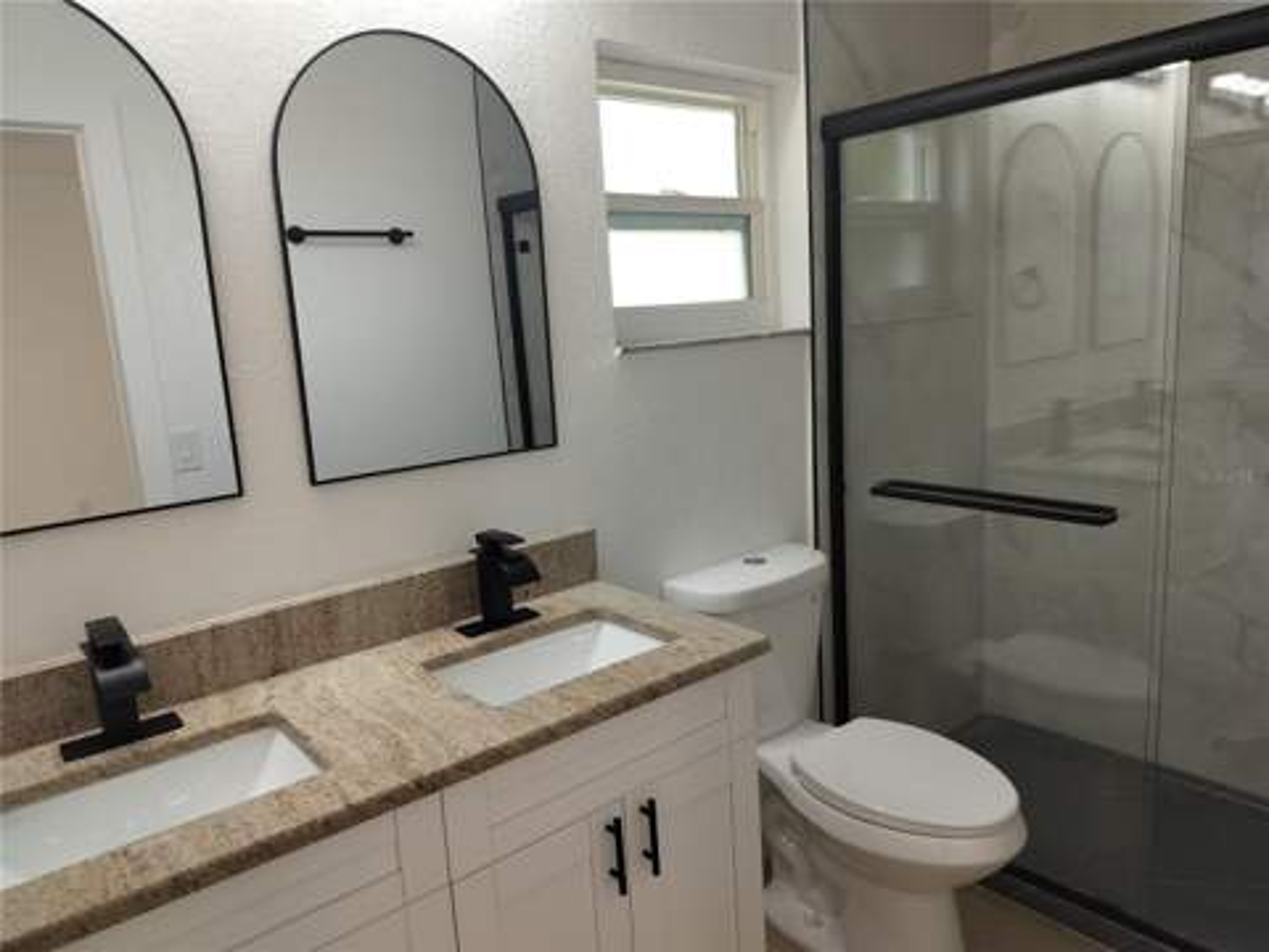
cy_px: 476
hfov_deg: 71.6
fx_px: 880
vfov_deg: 56.8
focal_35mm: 24
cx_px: 634
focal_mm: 5.24
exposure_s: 1/120
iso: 250
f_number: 1.7
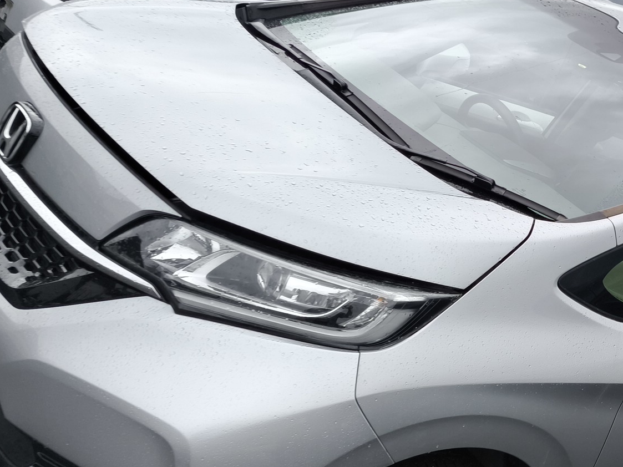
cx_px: 518
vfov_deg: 25.5
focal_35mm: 57
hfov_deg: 32.6
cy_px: 303
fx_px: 1026
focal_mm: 4.71
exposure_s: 1/132
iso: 50
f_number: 1.7
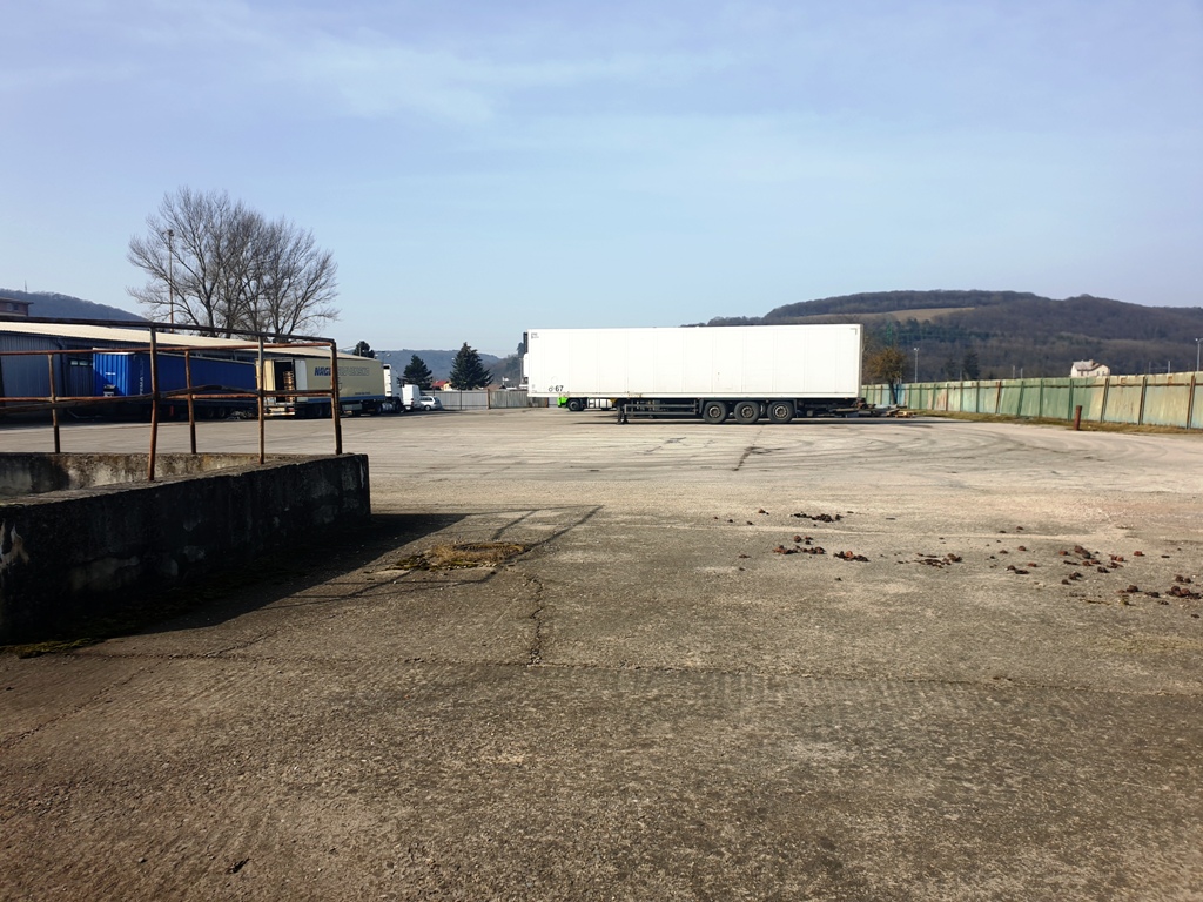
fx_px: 904
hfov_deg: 67.3
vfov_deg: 53.1
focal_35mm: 26
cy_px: 451
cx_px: 602
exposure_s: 1/2488
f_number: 2.4
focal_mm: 4.3
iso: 50
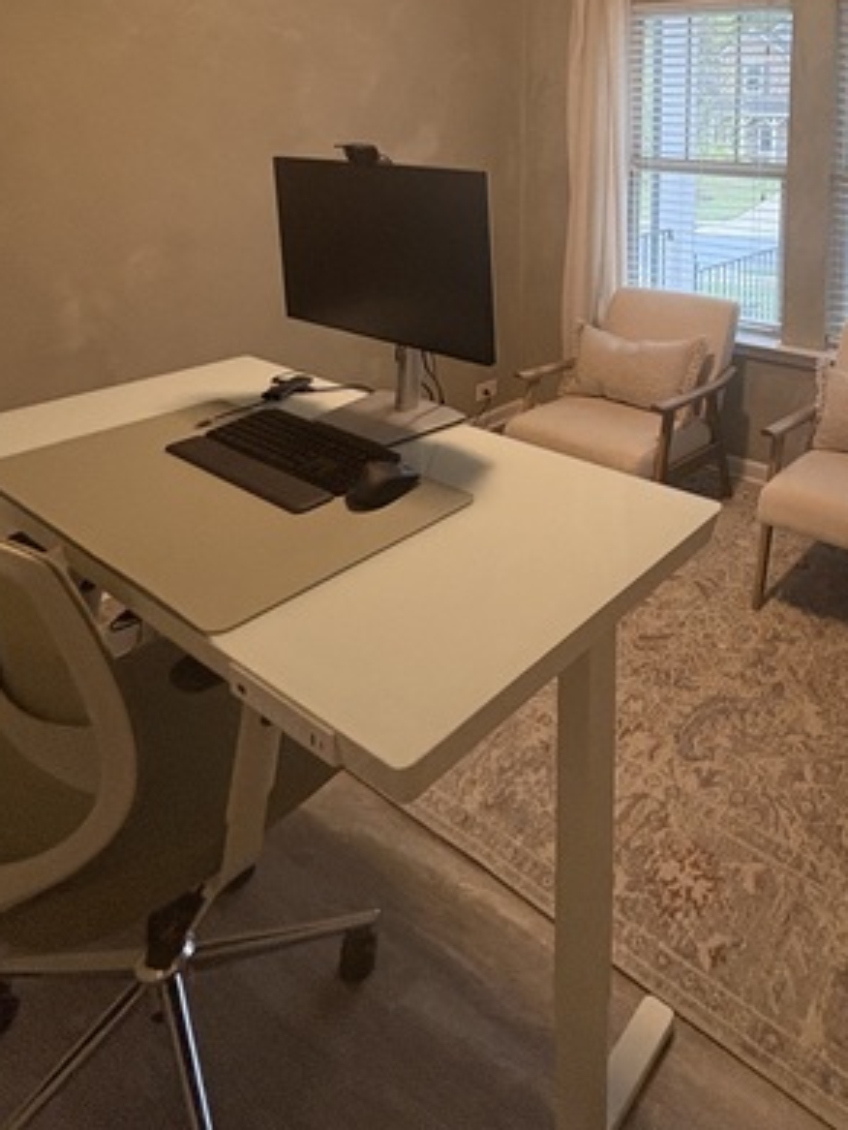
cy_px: 170
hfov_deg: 52.1
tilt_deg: -3.4
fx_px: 783
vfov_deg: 63.0
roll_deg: -1.8
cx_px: 712
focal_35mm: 24
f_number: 2.2
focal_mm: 2.22
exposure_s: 1/60
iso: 400
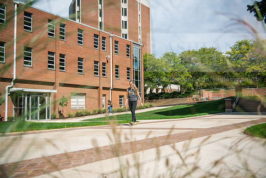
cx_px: 133
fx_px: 259
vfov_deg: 37.9
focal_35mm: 35
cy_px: 89
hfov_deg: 54.4
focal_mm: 35
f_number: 3.2
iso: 64
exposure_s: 1/1000
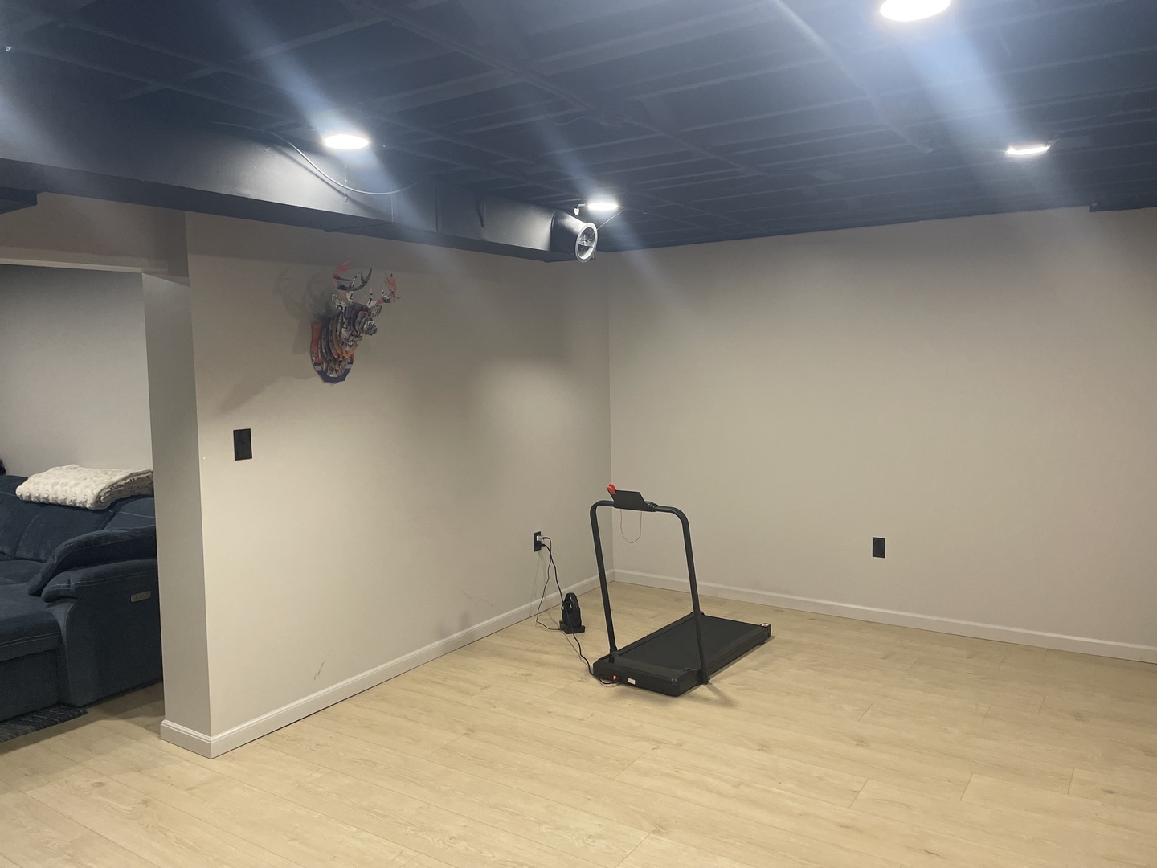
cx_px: 578
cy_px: 434
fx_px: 869
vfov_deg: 53.1
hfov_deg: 67.3
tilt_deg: -5.2
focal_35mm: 26
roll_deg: +1.3
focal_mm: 4.2
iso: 200
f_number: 1.6
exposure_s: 1/59
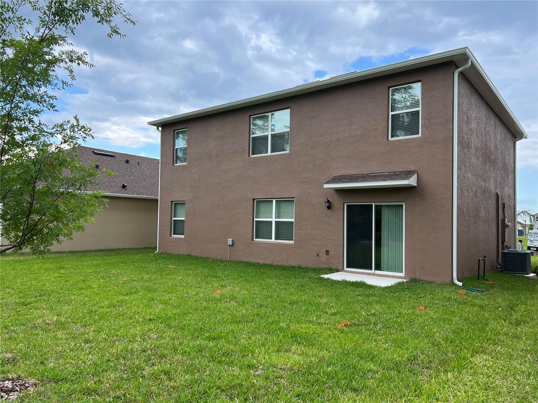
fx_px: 404
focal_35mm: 26
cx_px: 269
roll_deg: -1.0
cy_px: 202
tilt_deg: +2.6
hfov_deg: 67.3
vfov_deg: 53.1
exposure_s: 1/1112
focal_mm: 5.7
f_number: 1.5
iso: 50
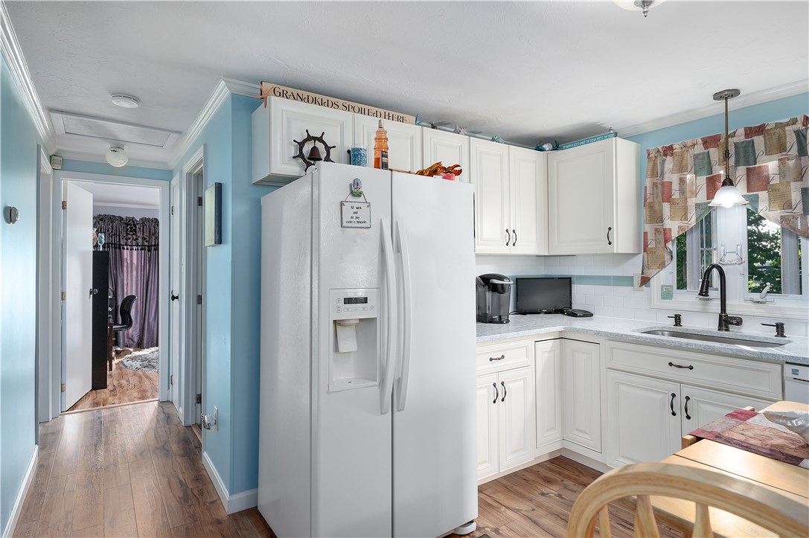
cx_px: 404
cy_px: 269
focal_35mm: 19
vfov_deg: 64.5
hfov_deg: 86.9
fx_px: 427
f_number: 8
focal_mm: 19
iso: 100
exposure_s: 1
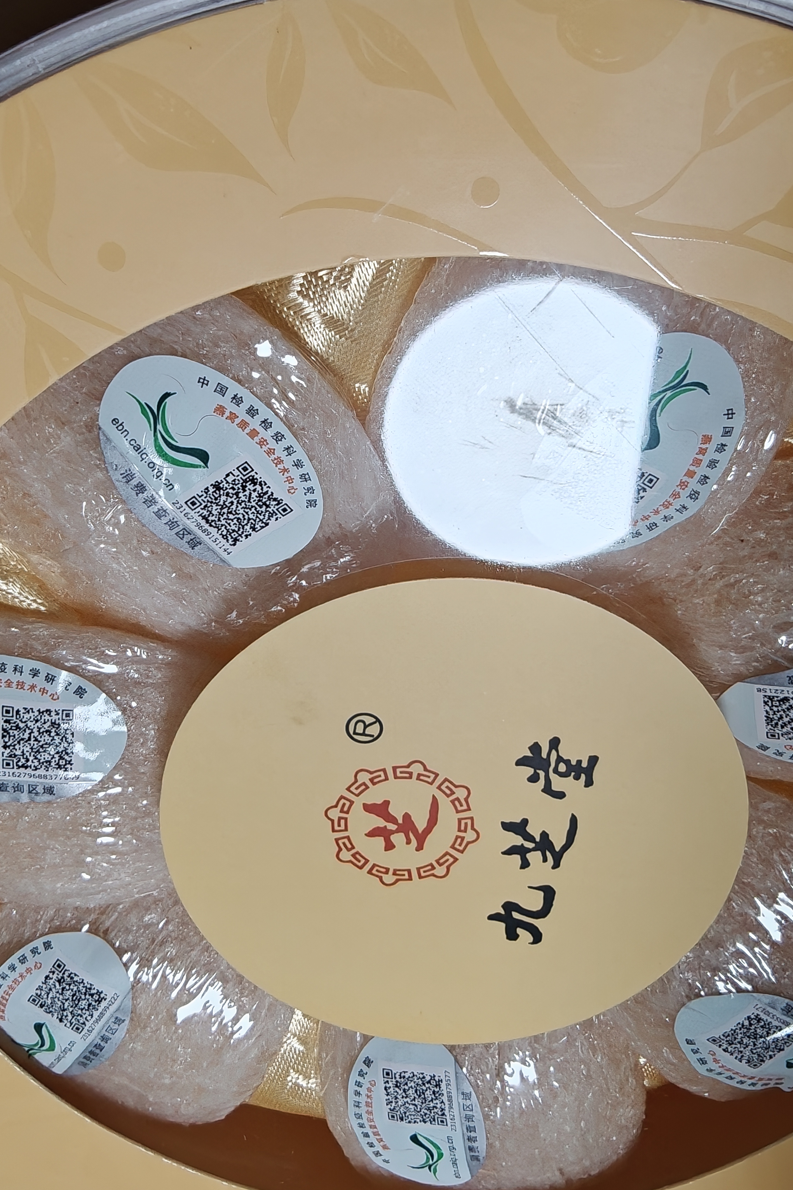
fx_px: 1057
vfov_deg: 58.7
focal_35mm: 32
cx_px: 414
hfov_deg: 41.1
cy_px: 594
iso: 640
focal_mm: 2.3
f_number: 2
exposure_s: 1/67
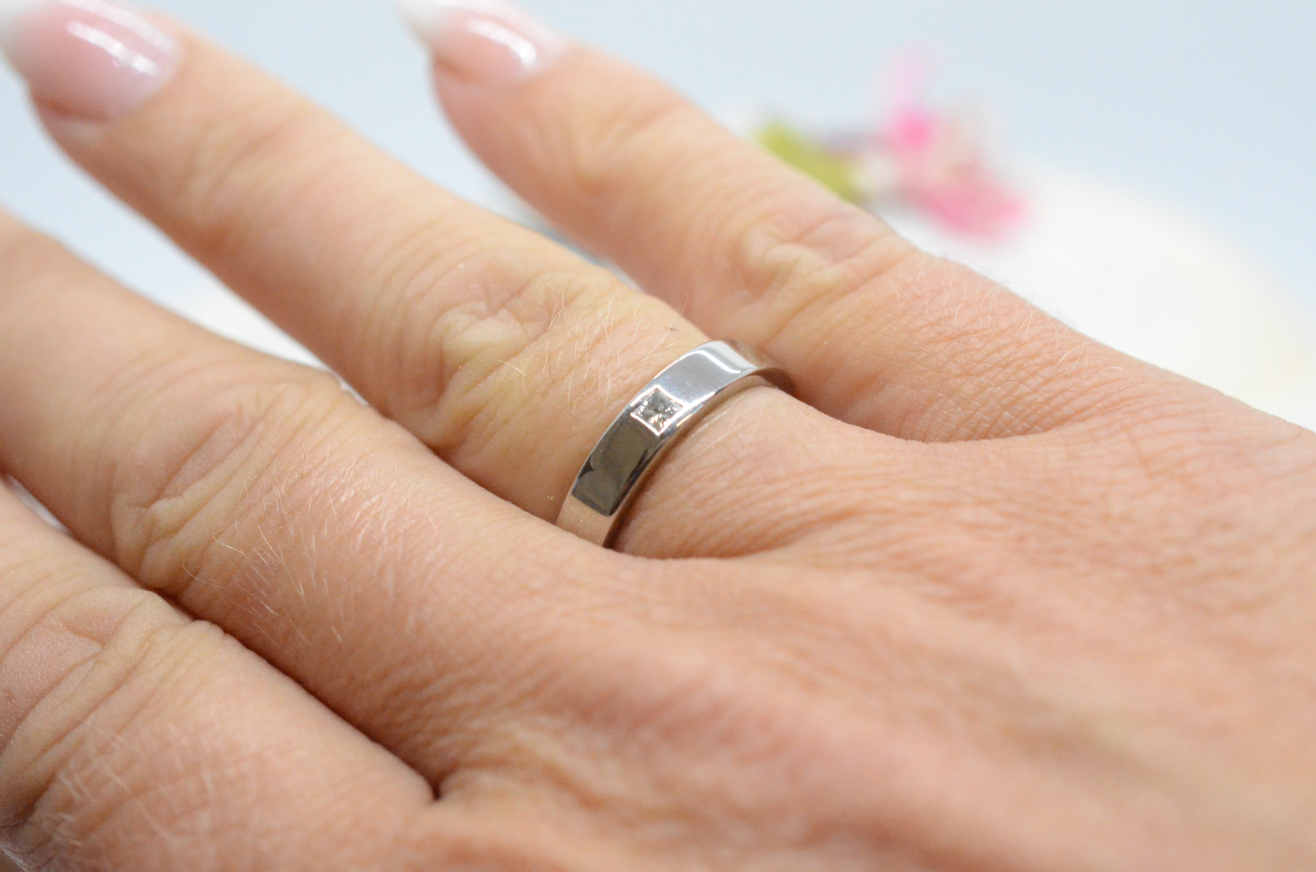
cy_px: 436
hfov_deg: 33.5
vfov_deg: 22.5
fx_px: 2189
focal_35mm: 60
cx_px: 658
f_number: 6.3
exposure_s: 1/1600
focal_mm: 40
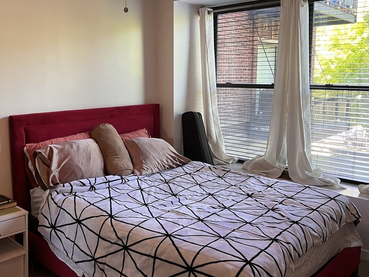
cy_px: 120
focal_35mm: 35
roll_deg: -0.2
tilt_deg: -6.6
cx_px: 184
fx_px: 373
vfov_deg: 40.6
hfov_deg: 52.6
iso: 100
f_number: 1.5
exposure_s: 1/60
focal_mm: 5.7
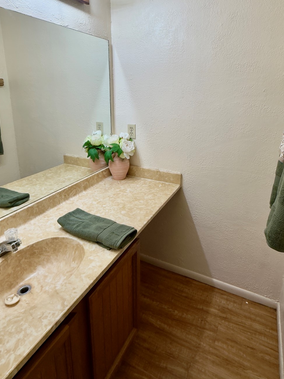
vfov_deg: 75.5
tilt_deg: -14.3
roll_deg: -0.2
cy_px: 152
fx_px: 241
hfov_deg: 61.0
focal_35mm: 22
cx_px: 135
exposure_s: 1/120
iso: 100
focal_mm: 2.22
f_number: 2.2
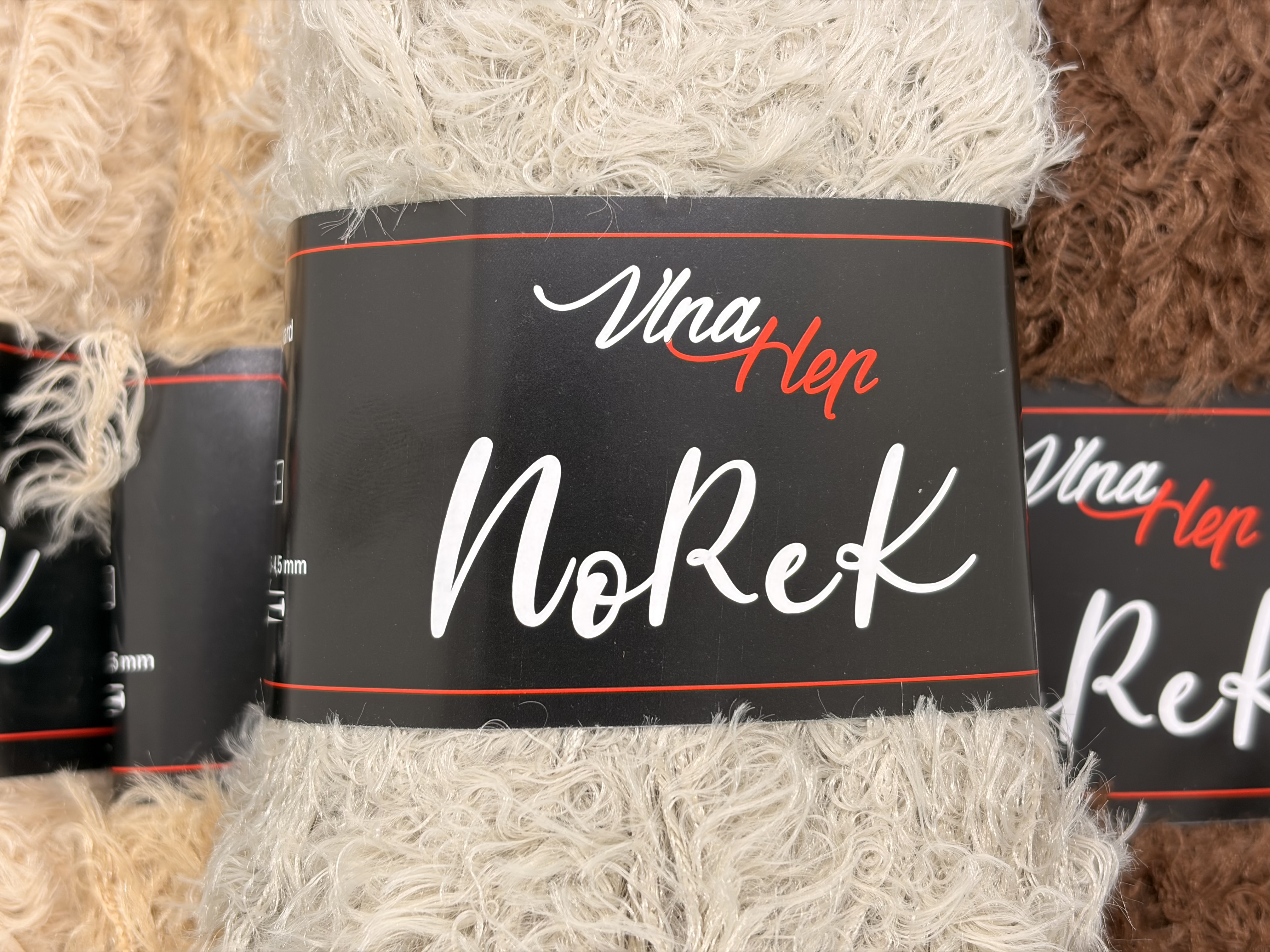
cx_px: 635
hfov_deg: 36.8
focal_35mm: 52
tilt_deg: -86.2
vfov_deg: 28.0
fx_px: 1908
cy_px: 476
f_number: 1.6
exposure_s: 1/118
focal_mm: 5.96
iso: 50
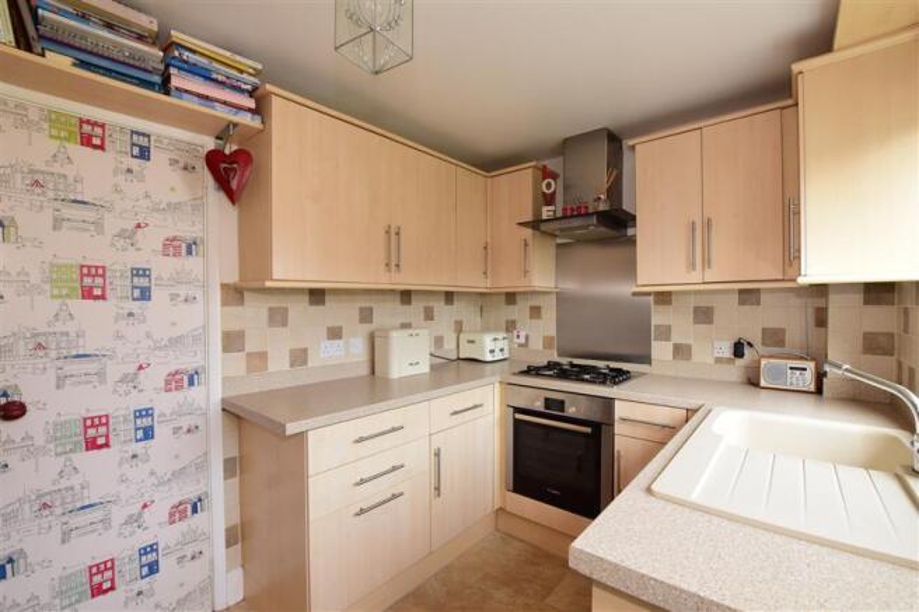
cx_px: 460
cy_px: 306
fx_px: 383
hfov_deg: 100.4
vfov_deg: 77.3
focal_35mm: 15
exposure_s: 1/25
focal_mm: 10
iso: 400
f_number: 14
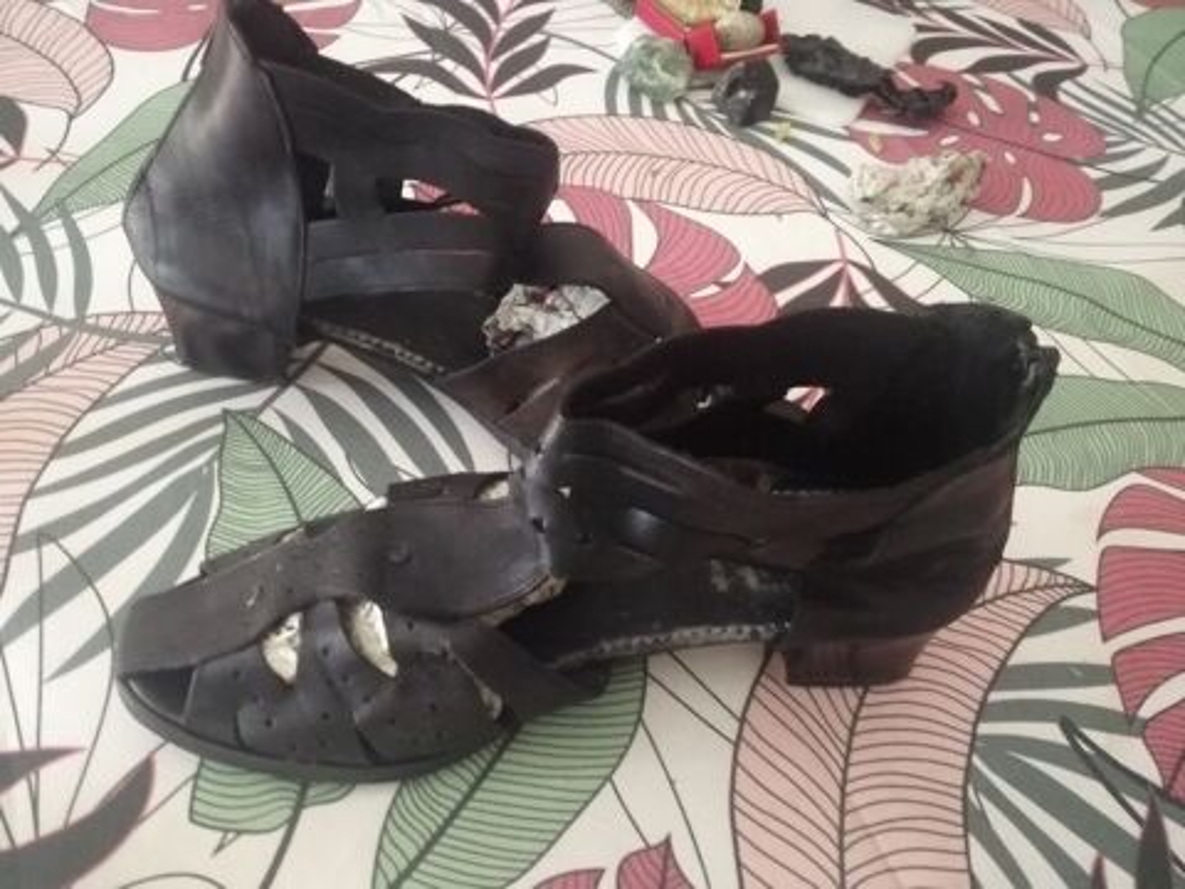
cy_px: 444
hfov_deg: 61.7
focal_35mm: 29
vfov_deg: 48.2
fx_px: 993
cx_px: 592
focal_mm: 3.62
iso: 1000
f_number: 1.8
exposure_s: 1/12.5
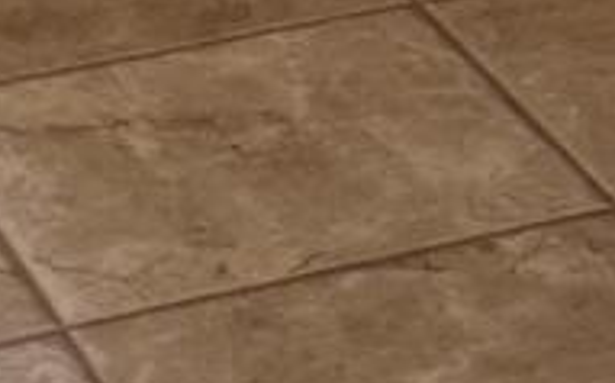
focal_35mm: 267
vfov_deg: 4.7
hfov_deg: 7.8
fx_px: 4471
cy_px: -859
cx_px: 741
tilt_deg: -12.8
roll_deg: -0.4
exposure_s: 1/60
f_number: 1.78
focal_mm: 6.76
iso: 250
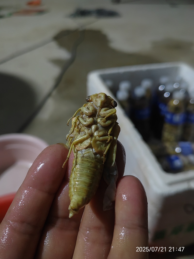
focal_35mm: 27
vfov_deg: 65.3
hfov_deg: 51.3
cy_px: 130
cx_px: 97
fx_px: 202
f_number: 1.9
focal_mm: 5.52
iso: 6400
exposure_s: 1/25
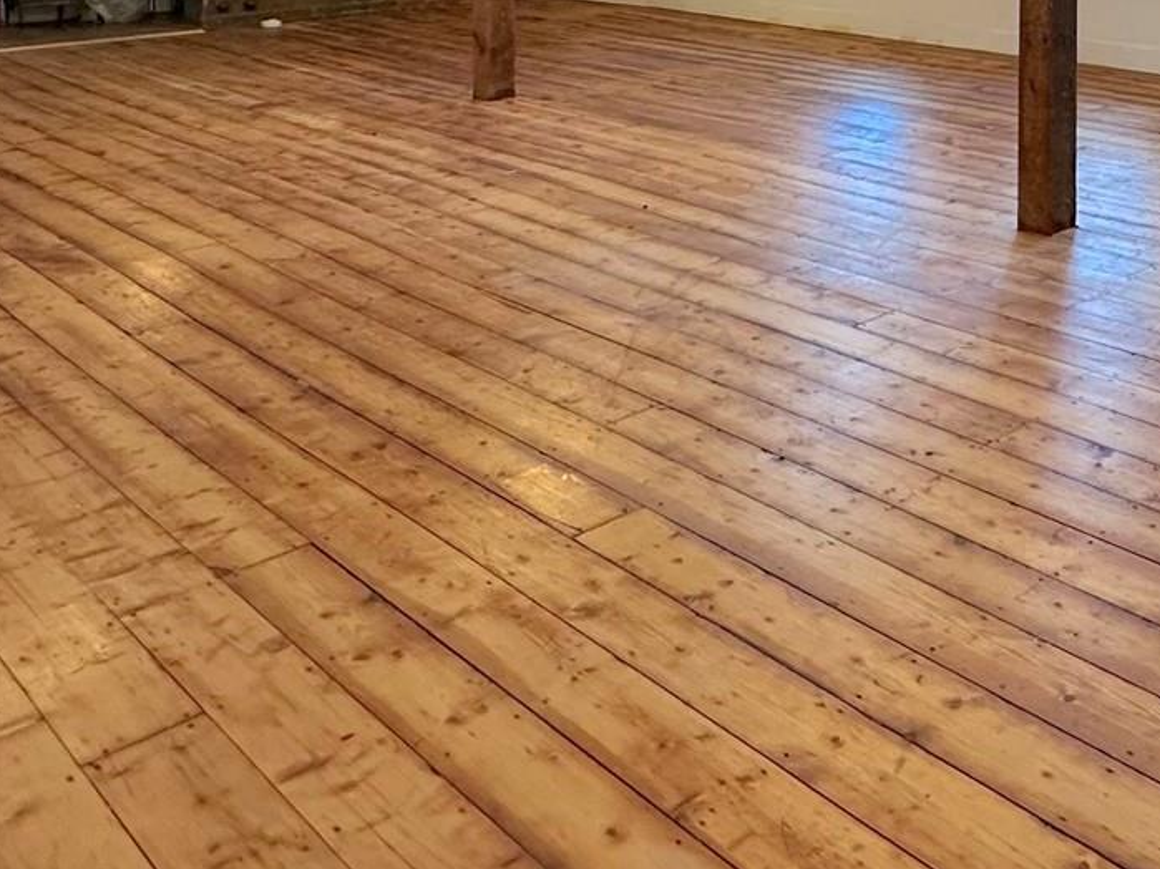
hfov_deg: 41.1
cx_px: 1105
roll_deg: -0.1
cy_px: -163
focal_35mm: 41
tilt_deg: -0.3
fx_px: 1374
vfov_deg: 30.2
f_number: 2.2
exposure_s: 1/120
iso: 200
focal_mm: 2.22
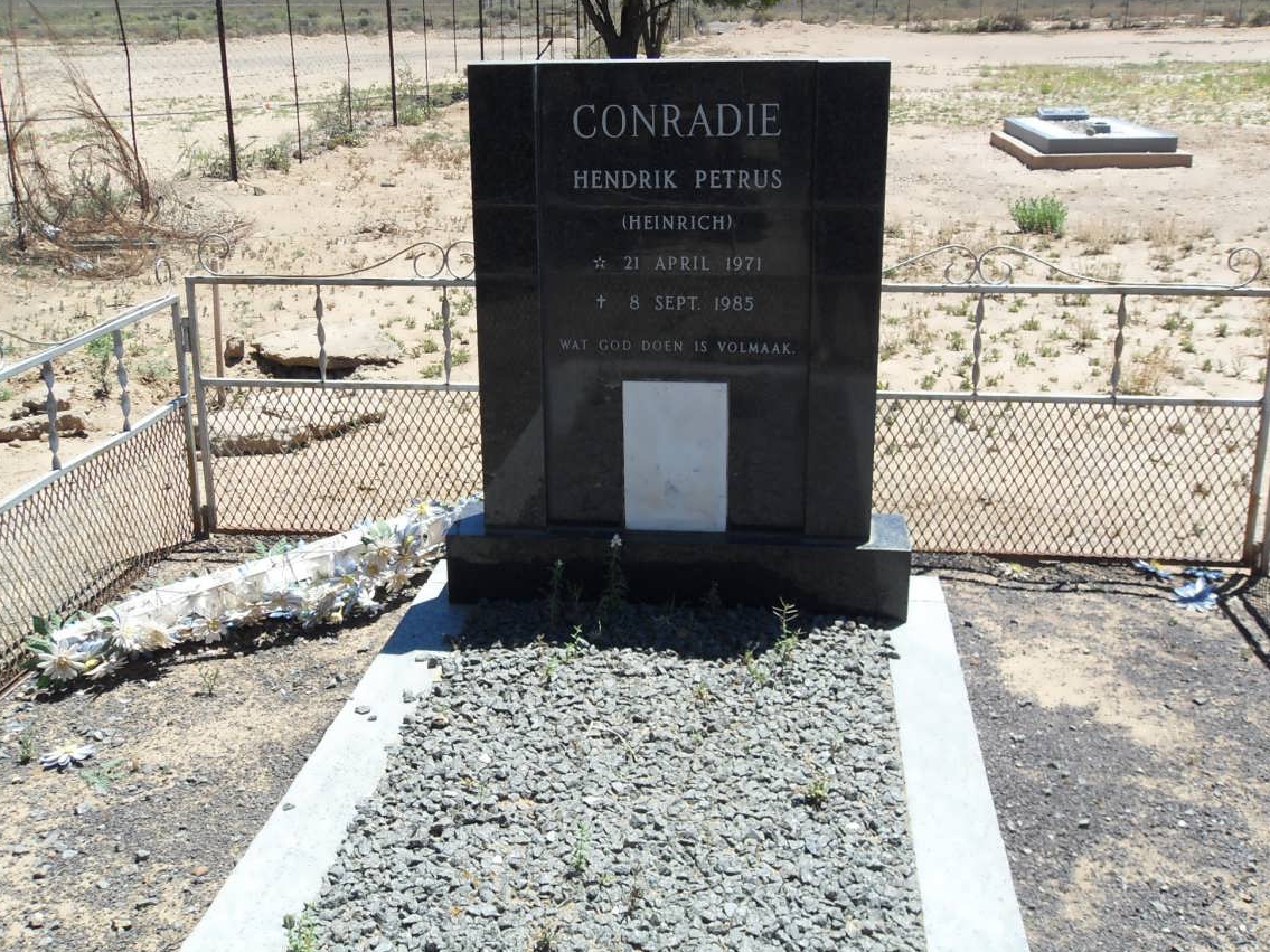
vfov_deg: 38.7
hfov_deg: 50.1
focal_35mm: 37
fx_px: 1357
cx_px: 630
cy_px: 456
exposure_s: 1/125
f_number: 8.2
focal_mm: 6.3
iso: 80
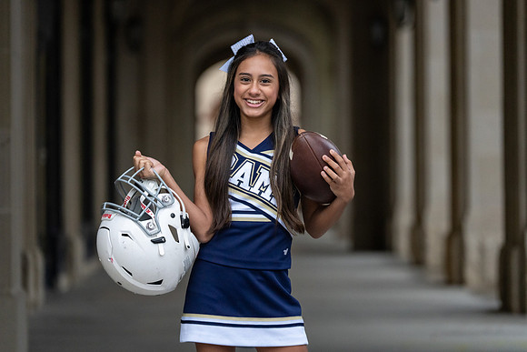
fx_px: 2021
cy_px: 176
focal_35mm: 138
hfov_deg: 14.9
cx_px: 264
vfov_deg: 9.9
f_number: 2.8
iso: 3200
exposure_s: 1/250
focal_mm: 135
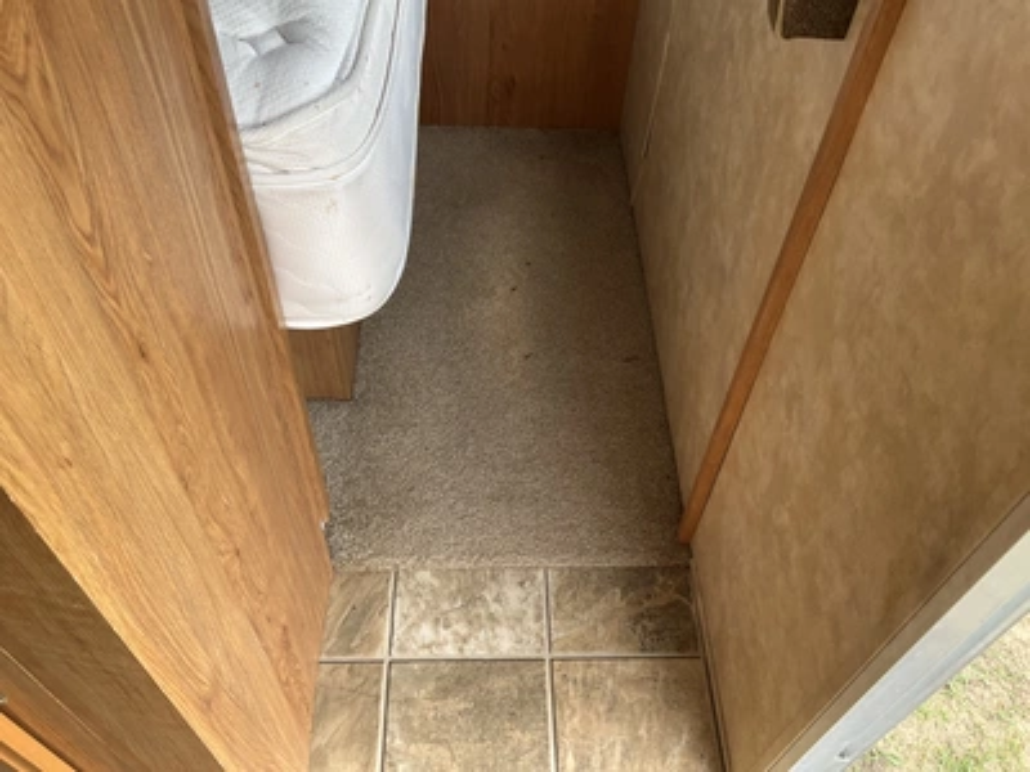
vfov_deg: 48.2
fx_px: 863
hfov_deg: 61.7
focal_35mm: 29
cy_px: 386
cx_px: 515
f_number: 1.8
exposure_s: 1/122
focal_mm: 3
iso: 25
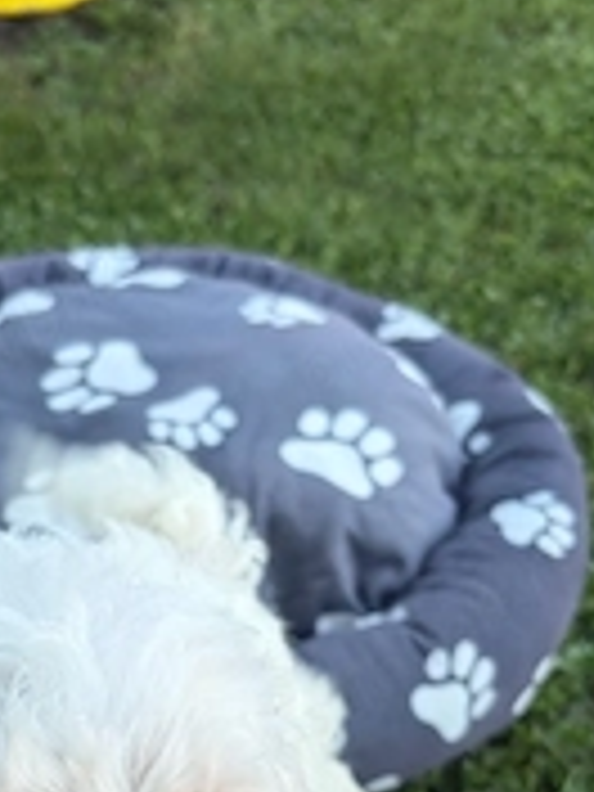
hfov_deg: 24.6
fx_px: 1350
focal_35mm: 59
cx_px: 180
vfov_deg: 31.4
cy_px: 693
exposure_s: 1/129
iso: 32
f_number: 1.6
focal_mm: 5.96
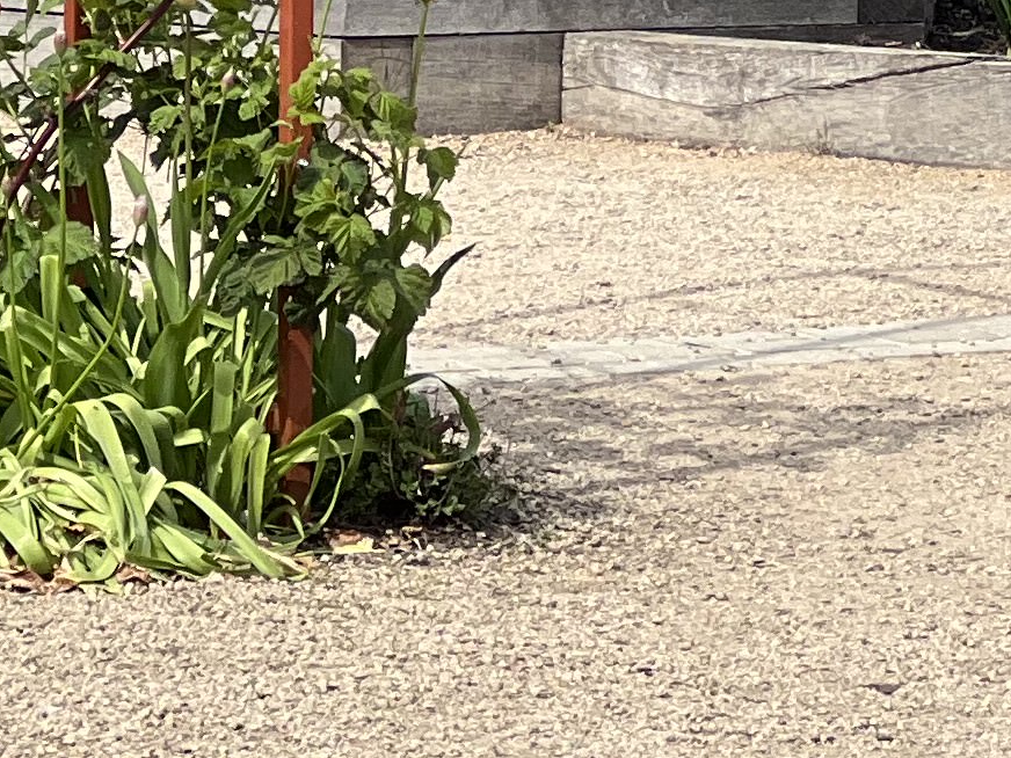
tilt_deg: -2.3
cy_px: -474
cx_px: 419
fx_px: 10397
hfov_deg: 5.6
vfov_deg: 4.1
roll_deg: -1.1
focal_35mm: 356
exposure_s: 1/518
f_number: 2.8
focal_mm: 9
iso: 32
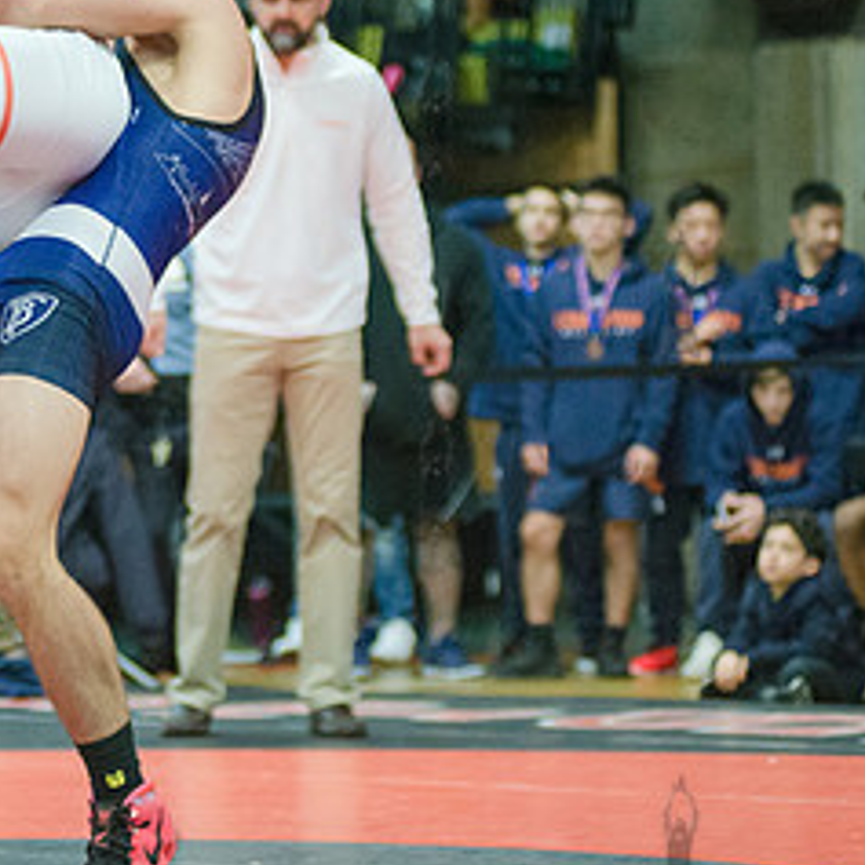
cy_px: 305
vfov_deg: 10.0
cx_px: -100
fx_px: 4919
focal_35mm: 174
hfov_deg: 9.9
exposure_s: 1/320
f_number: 2.8
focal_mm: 80
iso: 4000
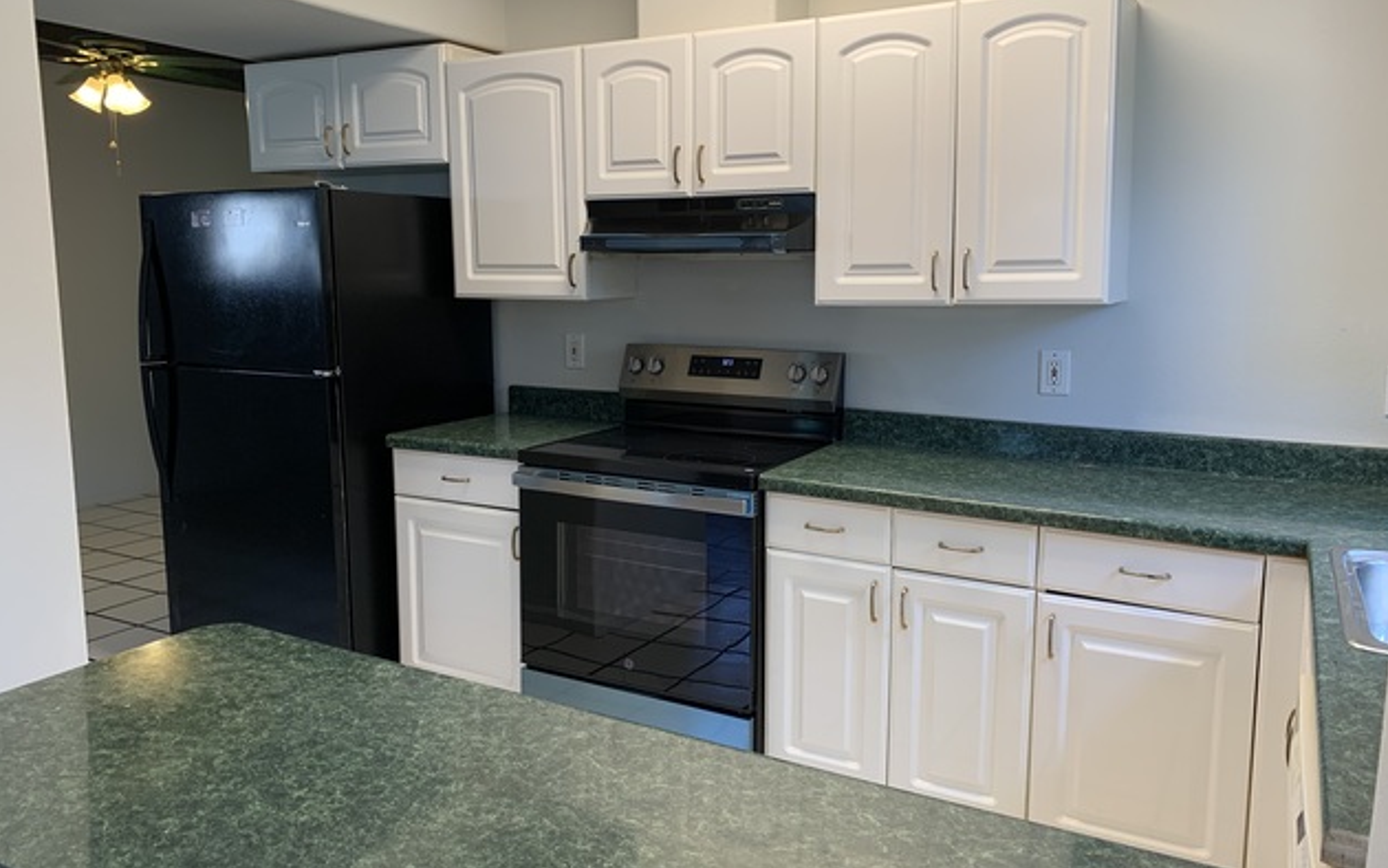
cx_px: 698
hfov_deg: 66.5
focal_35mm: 28
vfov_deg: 44.5
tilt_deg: -11.1
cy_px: 414
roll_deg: -0.3
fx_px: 1059
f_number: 1.8
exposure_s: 1/120
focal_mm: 4.25
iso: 80
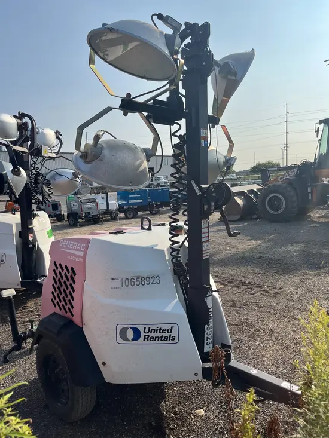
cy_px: 219
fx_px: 329
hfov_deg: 53.1
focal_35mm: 26
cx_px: 164
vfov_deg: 67.3
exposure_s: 1/4854
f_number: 1.6
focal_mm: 5.1
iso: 50
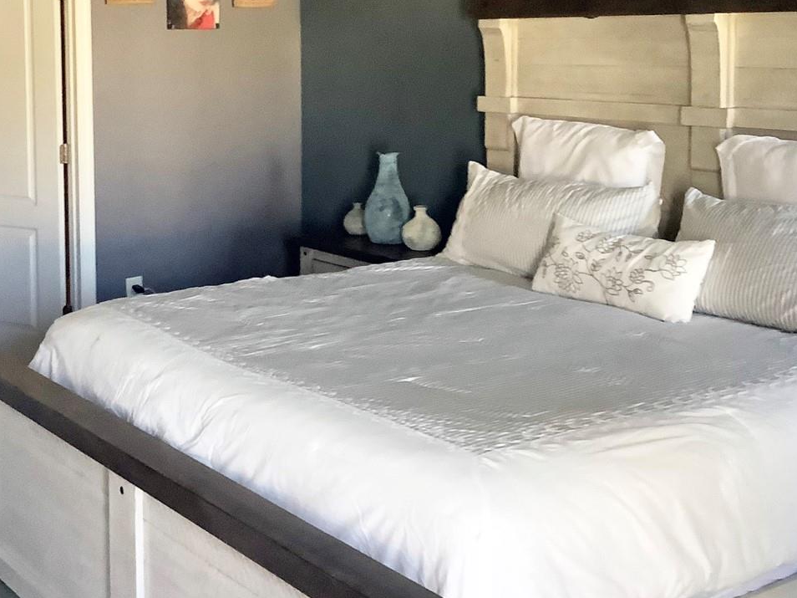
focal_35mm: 52
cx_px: 265
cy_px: 138
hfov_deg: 36.4
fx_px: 1197
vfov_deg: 27.6
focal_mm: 3.3
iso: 320
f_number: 2.4
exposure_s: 1/40
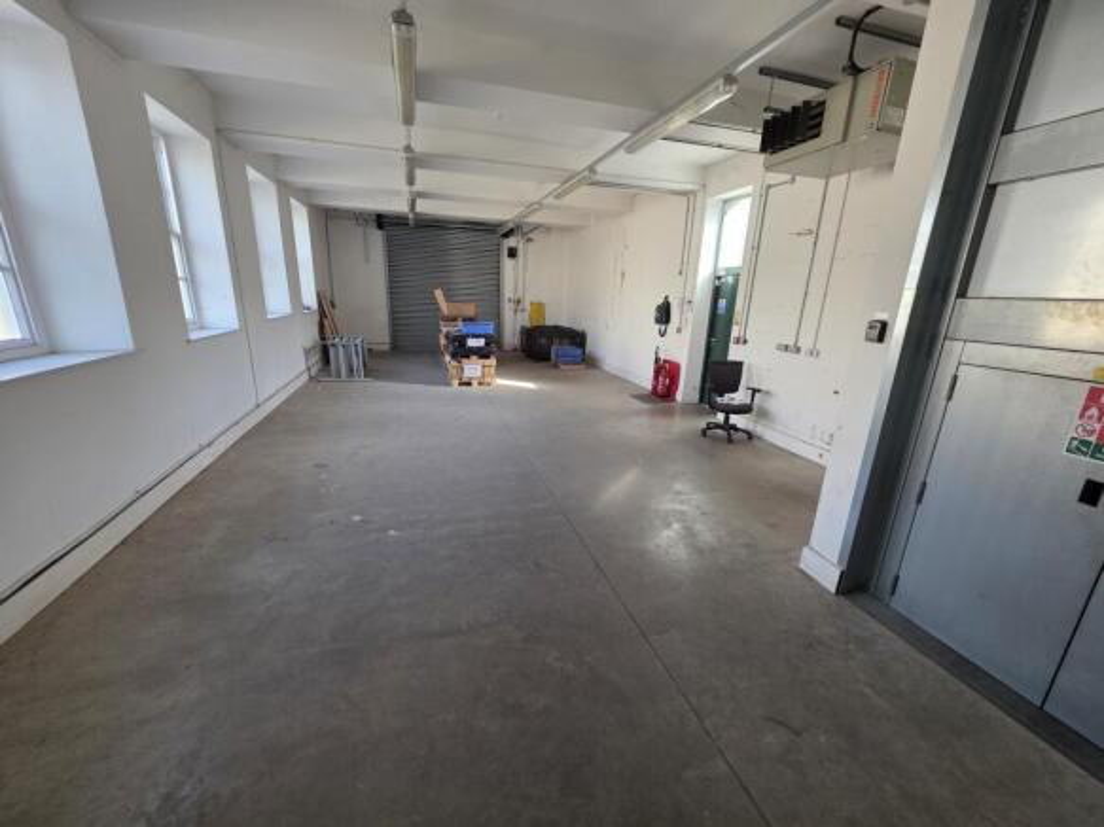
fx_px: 415
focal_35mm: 13
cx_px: 552
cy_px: 414
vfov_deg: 89.9
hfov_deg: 106.2
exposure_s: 1/100
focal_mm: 2.2
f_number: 1.9
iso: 125
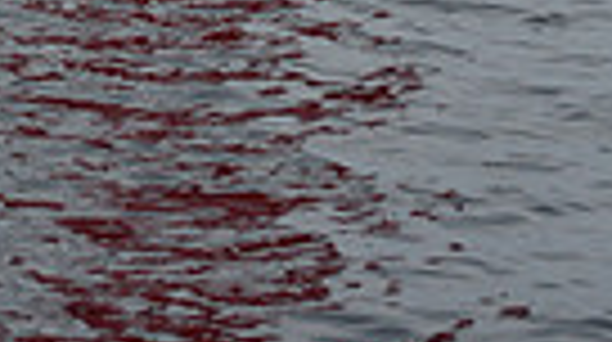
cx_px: -196
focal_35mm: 313
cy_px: -846
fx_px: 5071
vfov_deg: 3.7
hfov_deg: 6.8
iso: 250
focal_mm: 70
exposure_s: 1/800
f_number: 9
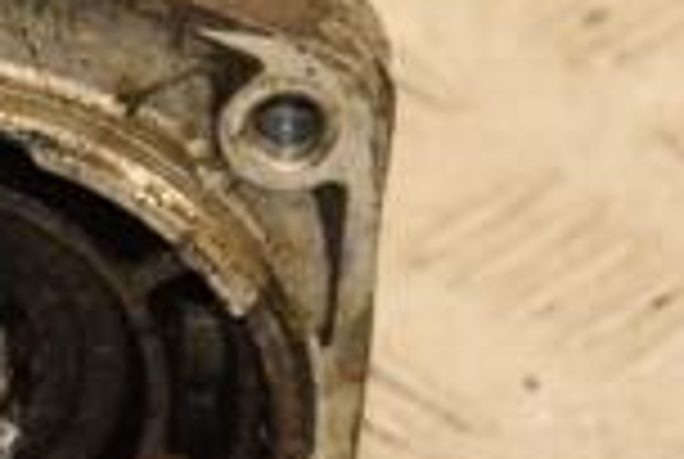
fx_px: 10128
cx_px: -328
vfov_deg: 2.6
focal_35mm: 532
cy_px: 202
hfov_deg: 3.9
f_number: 5.6
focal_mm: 90
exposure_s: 1/125
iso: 800
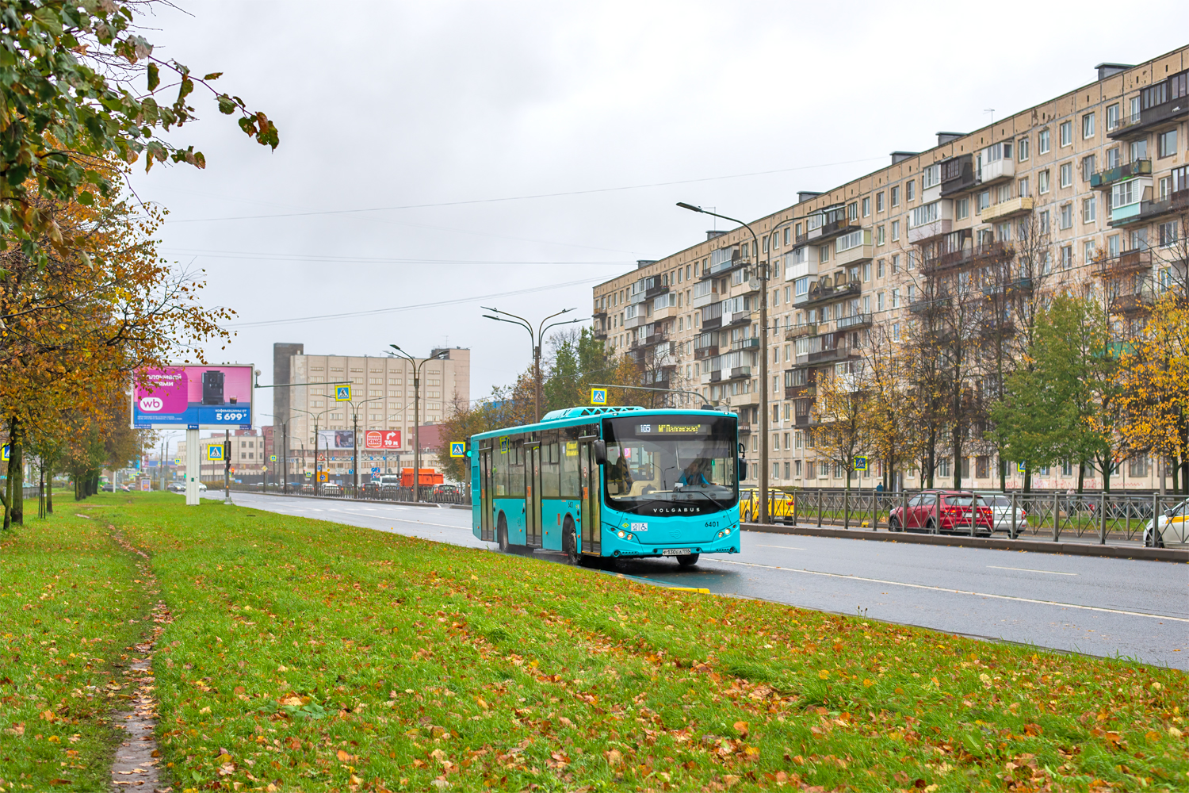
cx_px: 594
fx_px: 1651
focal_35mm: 50
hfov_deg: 39.6
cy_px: 396
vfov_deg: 27.0
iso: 400
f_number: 5
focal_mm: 50
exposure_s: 1/320
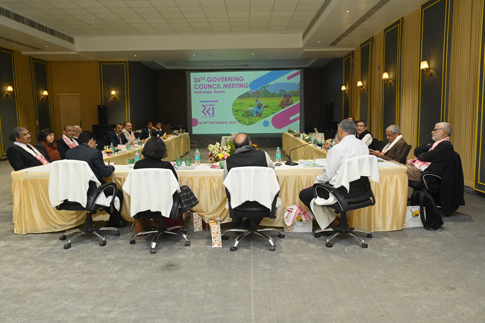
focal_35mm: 29
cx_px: 242
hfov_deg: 63.7
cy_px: 162
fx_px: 390
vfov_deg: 44.9
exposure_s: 1/125
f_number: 4
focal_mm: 29
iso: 2000
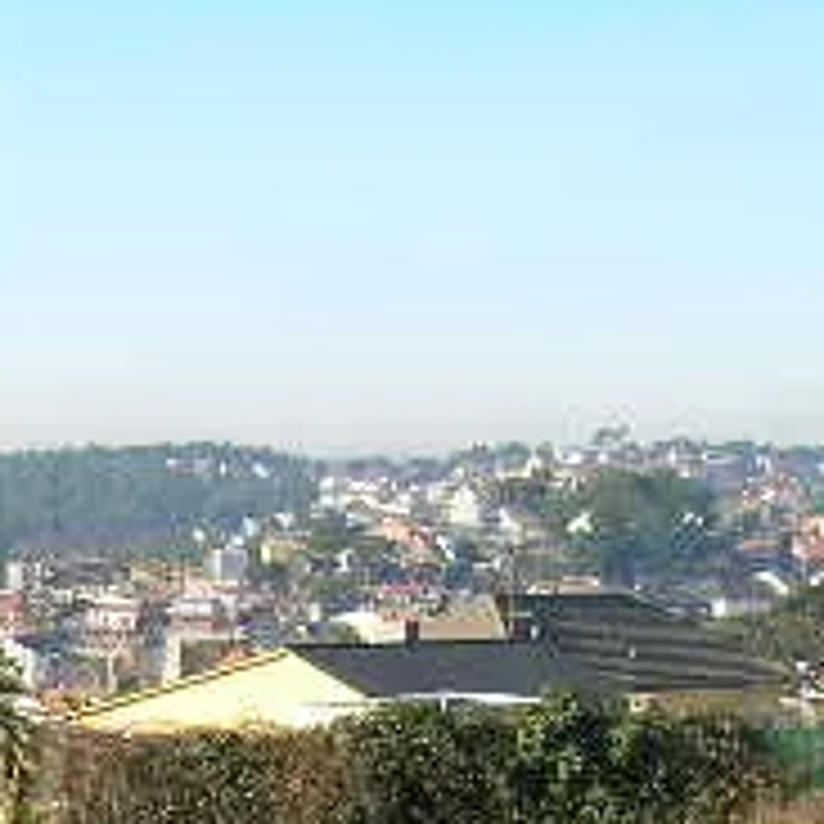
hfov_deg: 16.4
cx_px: 95
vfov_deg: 15.8
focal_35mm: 105
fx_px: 2828
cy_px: 1054
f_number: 4.9
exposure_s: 1/190
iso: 50
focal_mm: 5.7
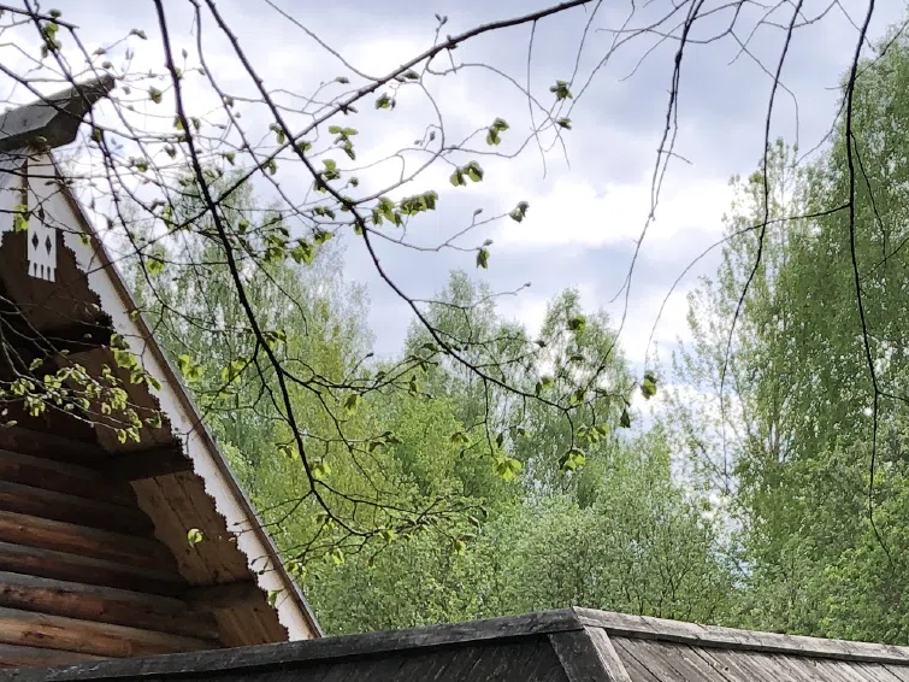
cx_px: 509
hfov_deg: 22.0
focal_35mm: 89
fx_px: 2337
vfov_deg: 15.8
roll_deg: +0.2
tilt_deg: +2.3
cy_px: 857
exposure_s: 1/511
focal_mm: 4
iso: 20
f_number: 1.8
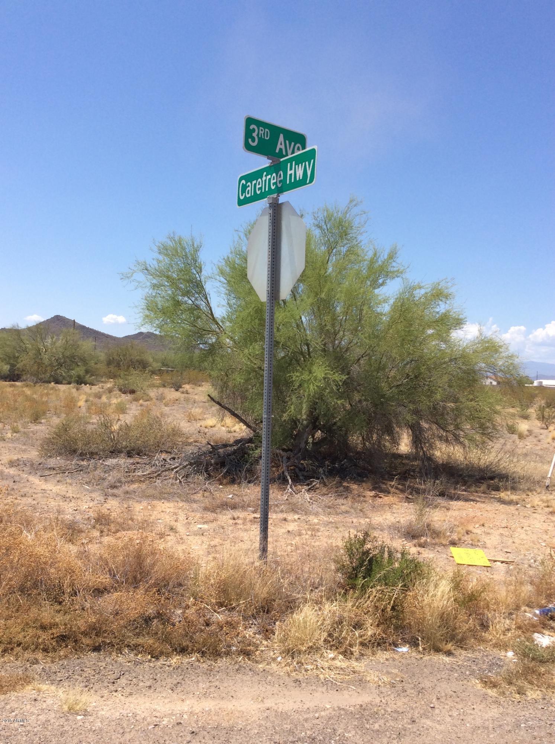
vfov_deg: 56.9
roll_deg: -2.2
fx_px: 686
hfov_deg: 44.0
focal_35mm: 32
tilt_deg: +0.8
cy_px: 372
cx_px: 278
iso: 32
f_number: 2.4
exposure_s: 1/1362
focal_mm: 3.3
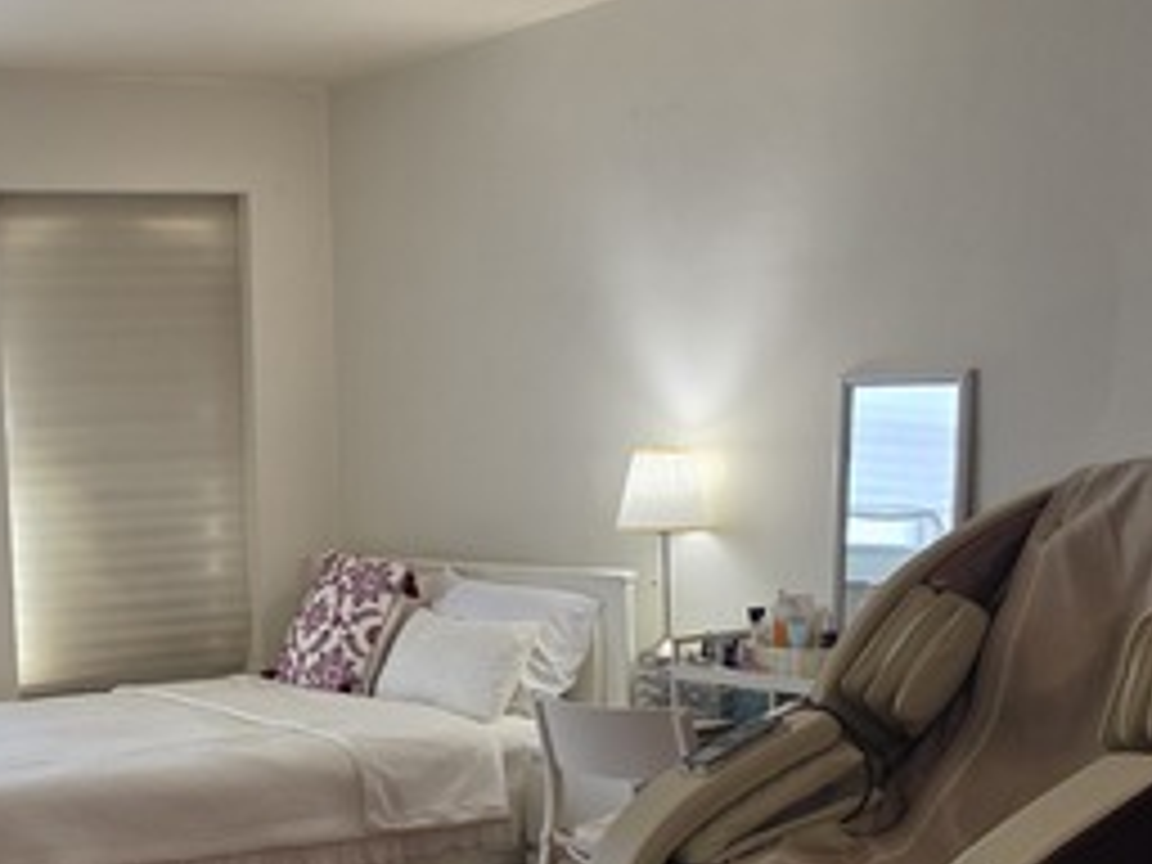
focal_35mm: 60
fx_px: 1997
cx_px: 34
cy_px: 652
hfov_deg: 30.2
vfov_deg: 24.1
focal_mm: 6.5
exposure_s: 1/180
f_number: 1.4
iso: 80
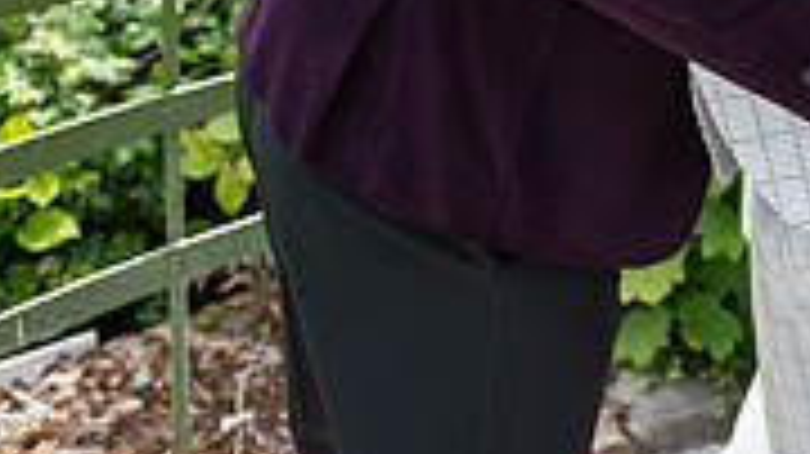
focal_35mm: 98
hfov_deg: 20.9
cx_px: 855
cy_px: -263
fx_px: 2104
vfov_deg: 11.7
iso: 250
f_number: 3.5
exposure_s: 1/1600
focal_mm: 29
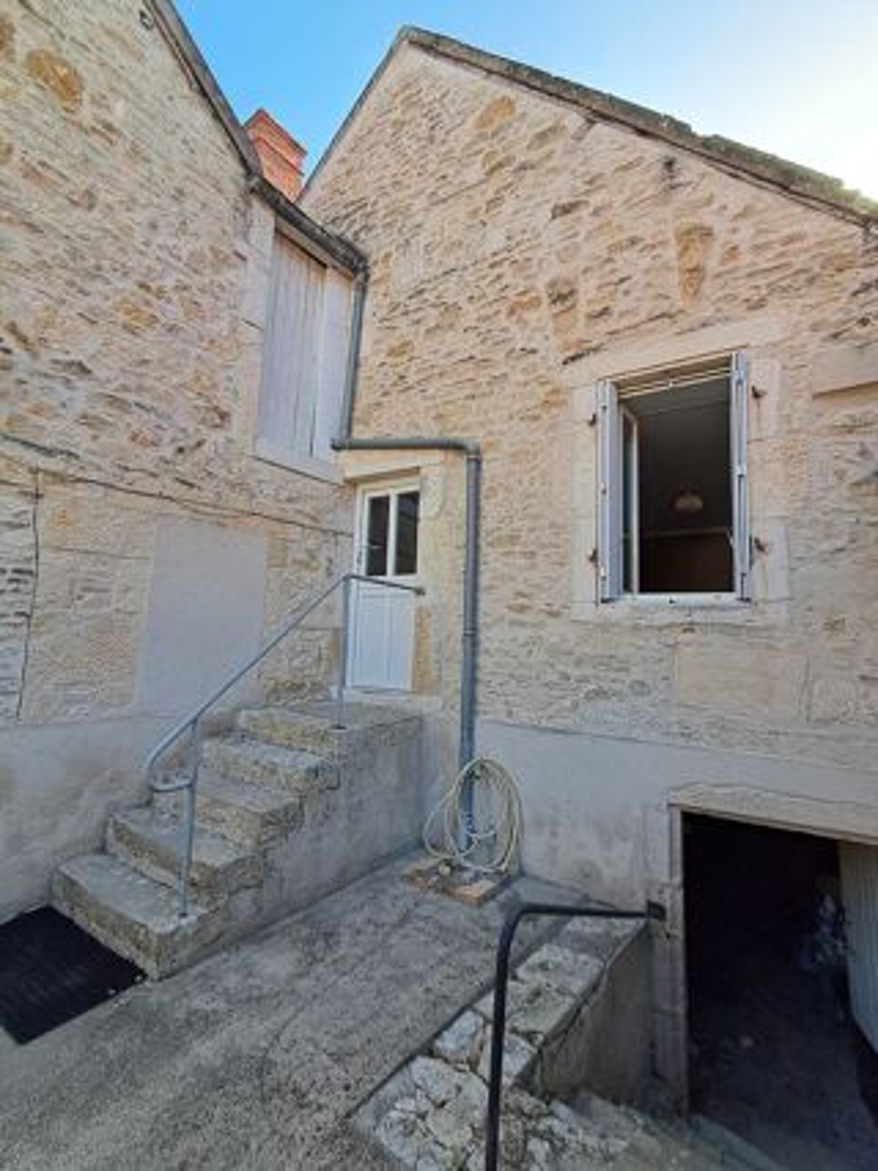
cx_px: 439
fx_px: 541
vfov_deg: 94.5
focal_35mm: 16
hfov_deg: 78.1
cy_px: 586
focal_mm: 1.64
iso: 40
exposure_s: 1/383
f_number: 2.2
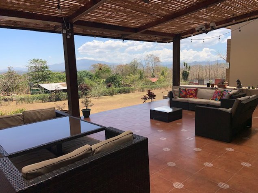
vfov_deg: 53.0
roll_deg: +2.3
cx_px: 129
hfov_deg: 67.3
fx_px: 194
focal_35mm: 26
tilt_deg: -7.1
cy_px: 96
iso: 25
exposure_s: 1/3521
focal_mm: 4.25
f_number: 1.8
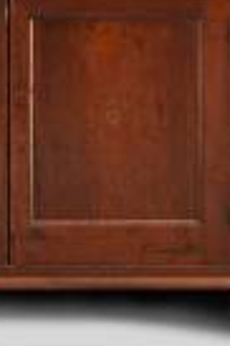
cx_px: 14
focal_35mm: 244
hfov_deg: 5.6
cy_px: -248
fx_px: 2344
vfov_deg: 8.2
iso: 100
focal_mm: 68
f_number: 16
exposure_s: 30
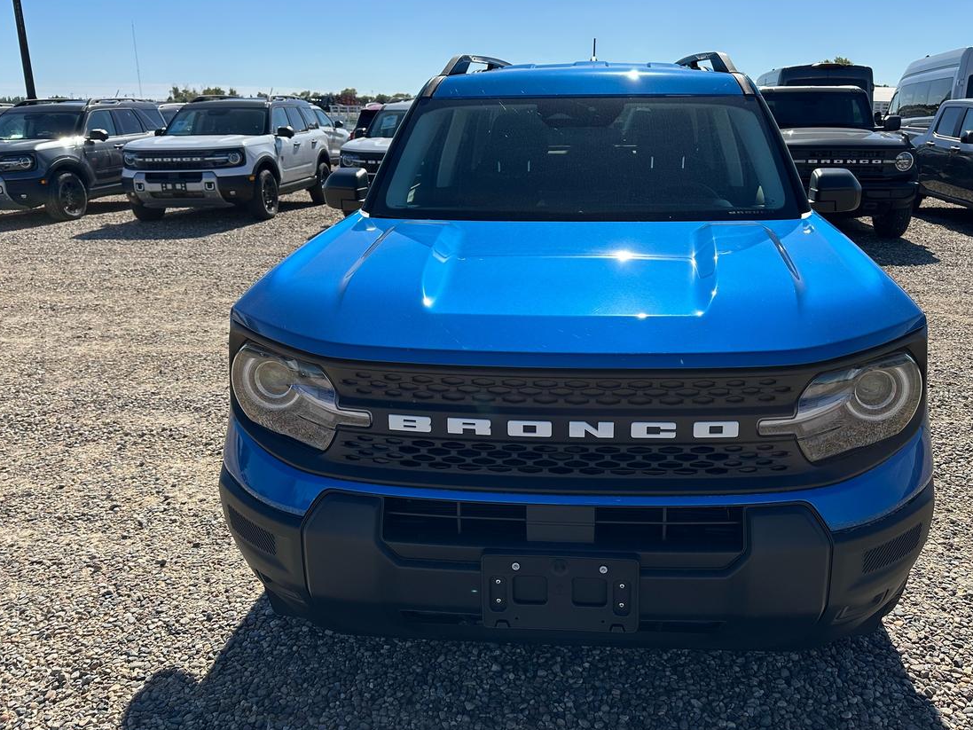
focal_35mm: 28
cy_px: 328
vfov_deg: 49.7
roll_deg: +0.6
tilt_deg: -14.8
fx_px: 787
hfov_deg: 63.1
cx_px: 556
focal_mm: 6.86
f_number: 1.78
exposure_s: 1/4545
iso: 80
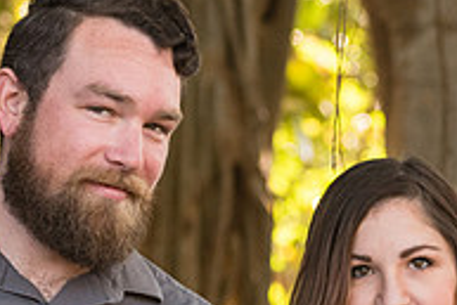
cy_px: 316
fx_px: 7851
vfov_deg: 2.2
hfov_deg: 3.3
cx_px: 317
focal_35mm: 618
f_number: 4.8
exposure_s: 1/250
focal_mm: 110
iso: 560
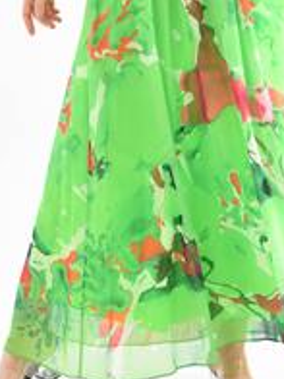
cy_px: -39
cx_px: 176
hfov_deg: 9.2
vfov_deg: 12.0
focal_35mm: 162
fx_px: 1772
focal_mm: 58
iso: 200
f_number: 6.3
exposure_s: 1/125
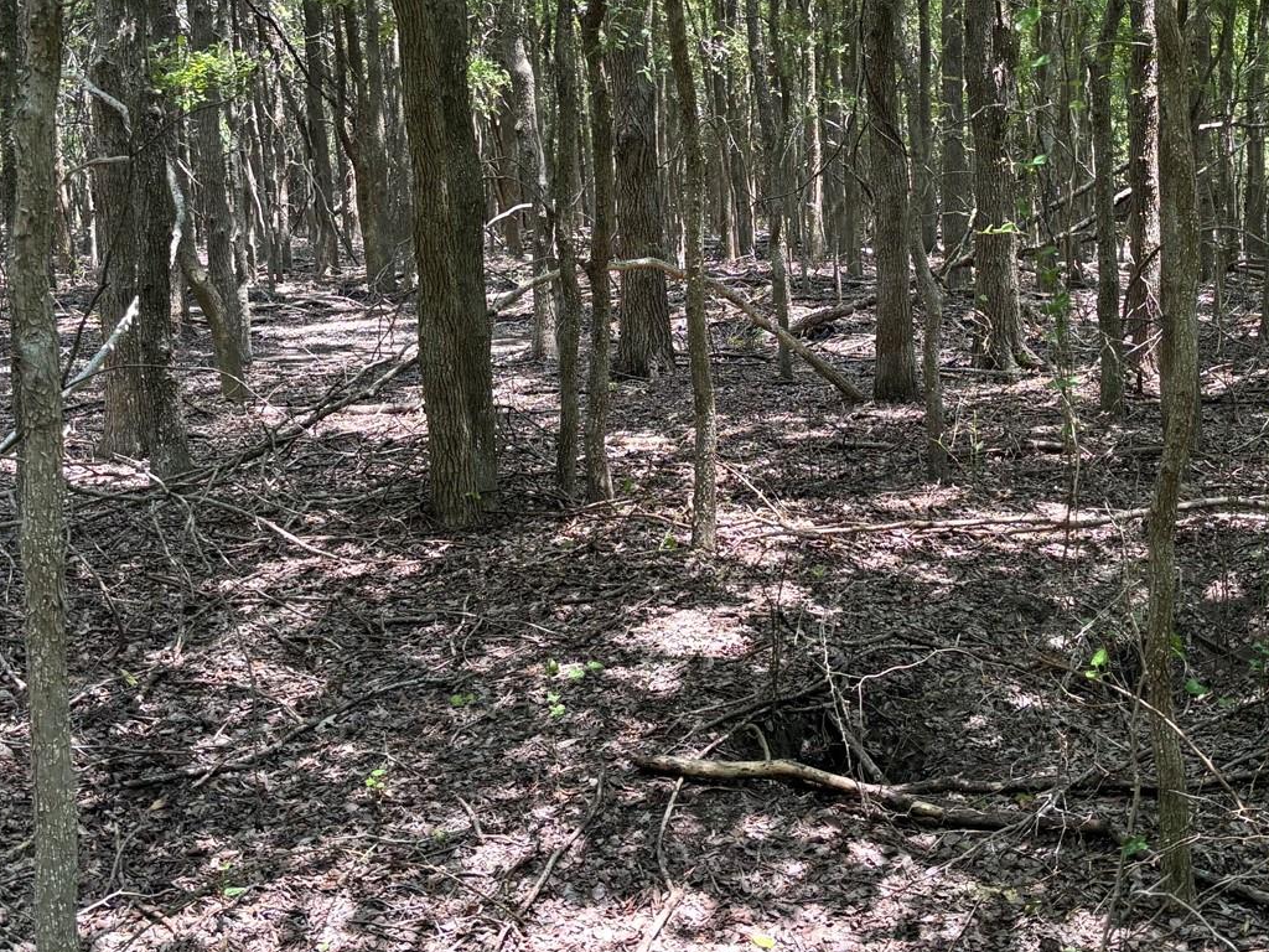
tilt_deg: -2.9
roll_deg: +1.5
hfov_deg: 36.6
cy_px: 234
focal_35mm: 52
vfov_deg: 27.6
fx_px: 1906
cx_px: 783
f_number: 1.6
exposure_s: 1/121
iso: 40
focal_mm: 5.96
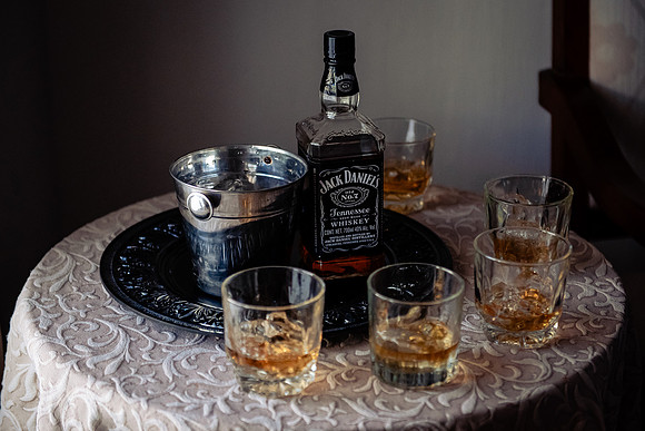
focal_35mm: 83
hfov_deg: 24.4
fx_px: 1492
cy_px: 197
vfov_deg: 16.4
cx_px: 342
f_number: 2.8
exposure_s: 1/400
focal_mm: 70
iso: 2500
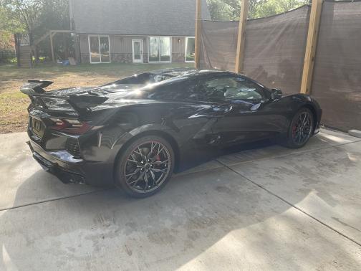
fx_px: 302
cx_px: 180
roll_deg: -0.7
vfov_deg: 48.2
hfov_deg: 61.7
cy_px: 136
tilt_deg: -18.4
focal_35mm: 29
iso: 16
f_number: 1.8
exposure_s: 1/324
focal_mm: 3
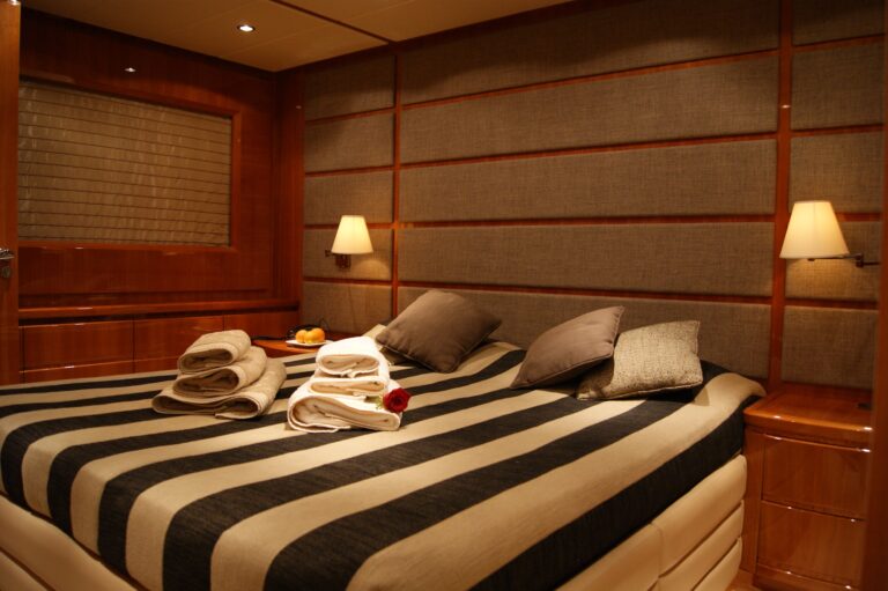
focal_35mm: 27
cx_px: 444
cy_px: 296
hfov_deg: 67.4
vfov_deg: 47.9
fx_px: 666
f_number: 3.5
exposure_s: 1/10
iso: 400
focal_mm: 18
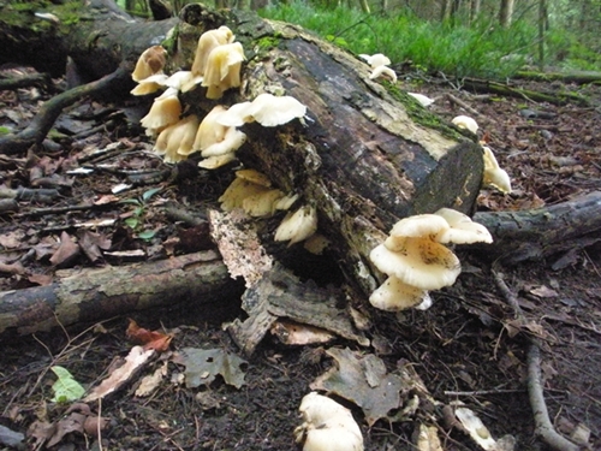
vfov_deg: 39.7
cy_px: 226
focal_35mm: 36
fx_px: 625
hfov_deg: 51.4
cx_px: 300
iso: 1600
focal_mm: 6.3
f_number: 3.5
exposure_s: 1/51.6
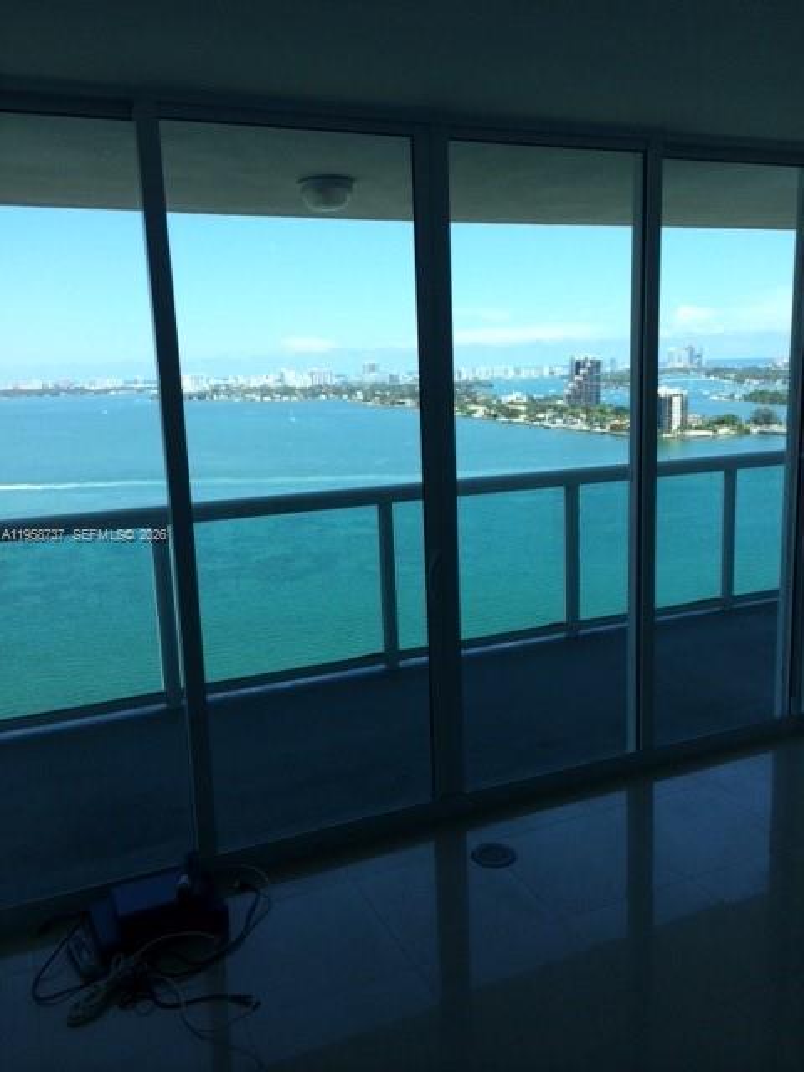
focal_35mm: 30
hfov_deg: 46.8
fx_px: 929
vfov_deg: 60.0
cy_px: 536
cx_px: 402
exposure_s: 1/1172
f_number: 2.2
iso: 32
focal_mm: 4.12
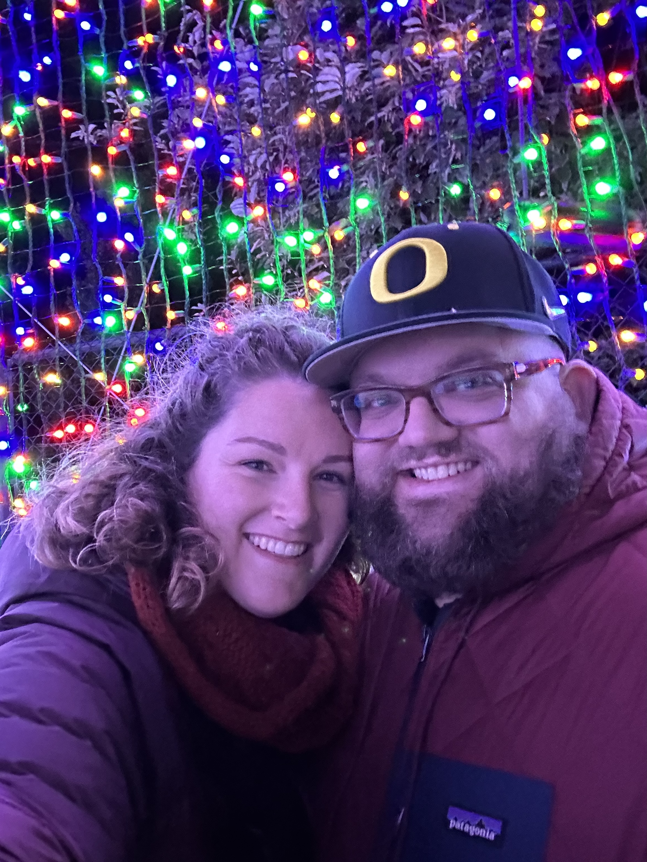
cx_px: 324
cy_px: 431
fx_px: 748
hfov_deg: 46.8
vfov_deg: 60.0
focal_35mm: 30
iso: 800
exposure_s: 1/15
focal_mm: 2.69
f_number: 1.9
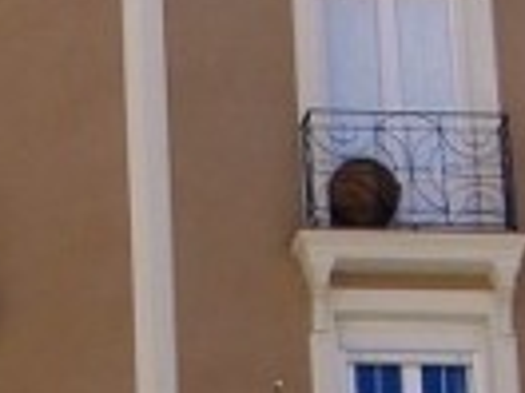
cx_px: 131
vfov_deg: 5.7
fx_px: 3928
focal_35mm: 259
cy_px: 423
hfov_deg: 7.6
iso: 64
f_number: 3.5
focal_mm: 6.3
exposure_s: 1/320
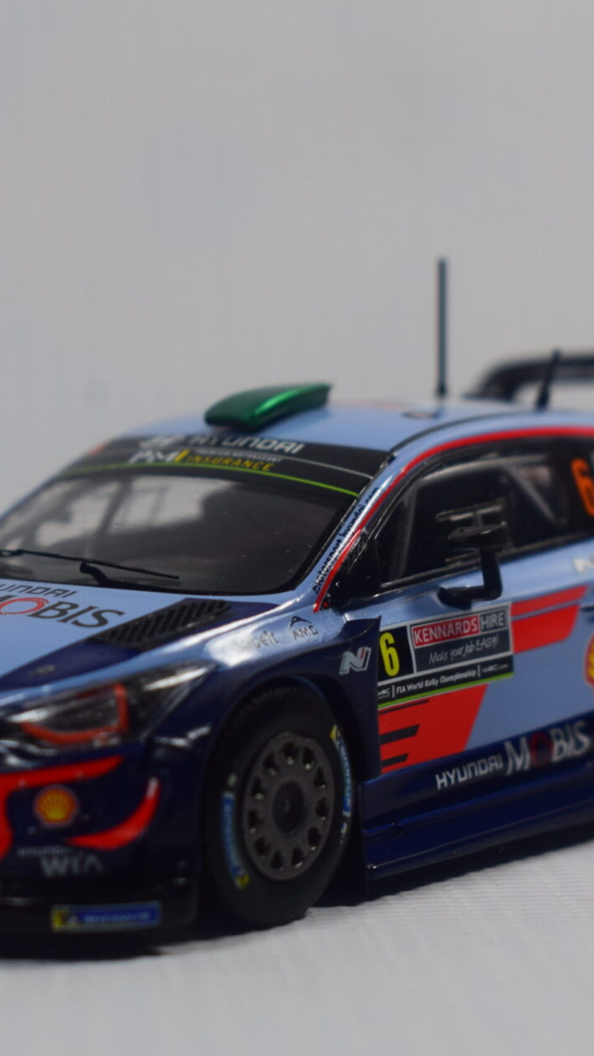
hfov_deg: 10.6
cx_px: 243
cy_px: 528
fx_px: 3190
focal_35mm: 114
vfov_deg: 18.8
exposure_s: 1/100
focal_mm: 48
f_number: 9
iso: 400
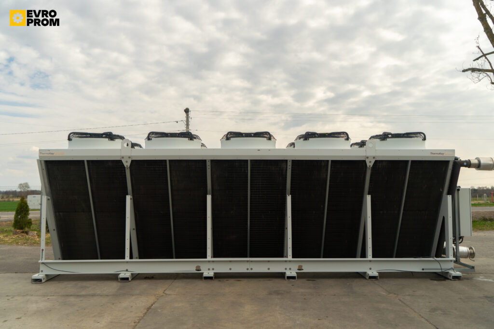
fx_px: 398
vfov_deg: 45.0
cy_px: 164
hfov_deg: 63.7
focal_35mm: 29
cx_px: 247
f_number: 6.3
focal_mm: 29
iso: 320
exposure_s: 1/500
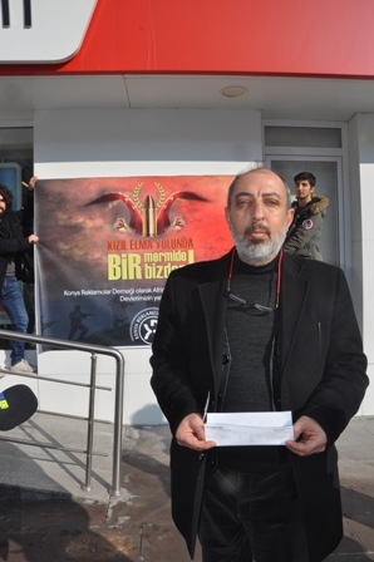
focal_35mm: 27
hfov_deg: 47.9
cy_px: 281
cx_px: 187
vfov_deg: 67.4
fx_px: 421
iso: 200
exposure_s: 1/200
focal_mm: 18
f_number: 14
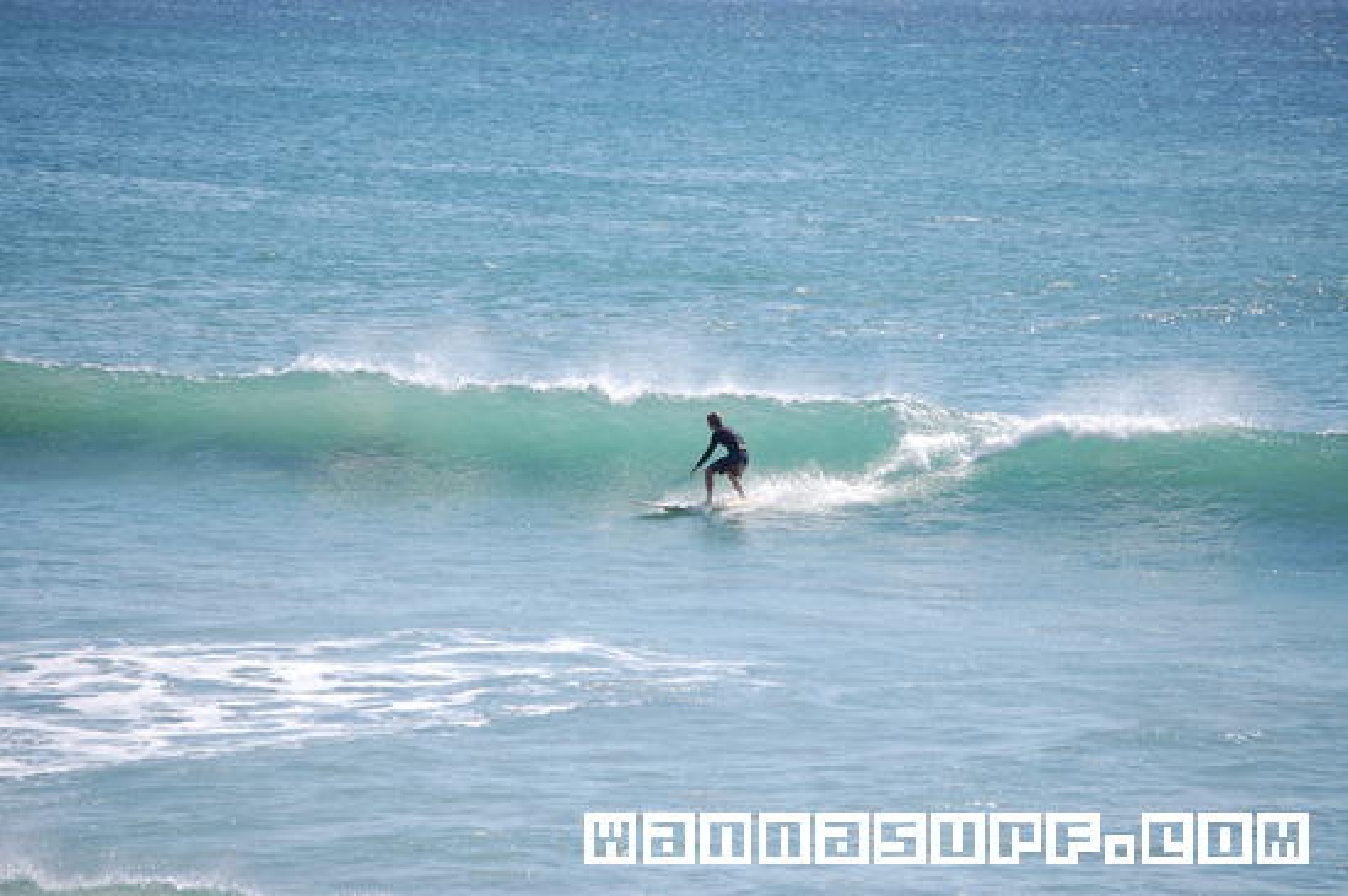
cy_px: 448
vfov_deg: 5.2
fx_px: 9820
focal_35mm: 262
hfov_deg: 7.9
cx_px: 674
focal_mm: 175
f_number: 8
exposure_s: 1/1000
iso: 200
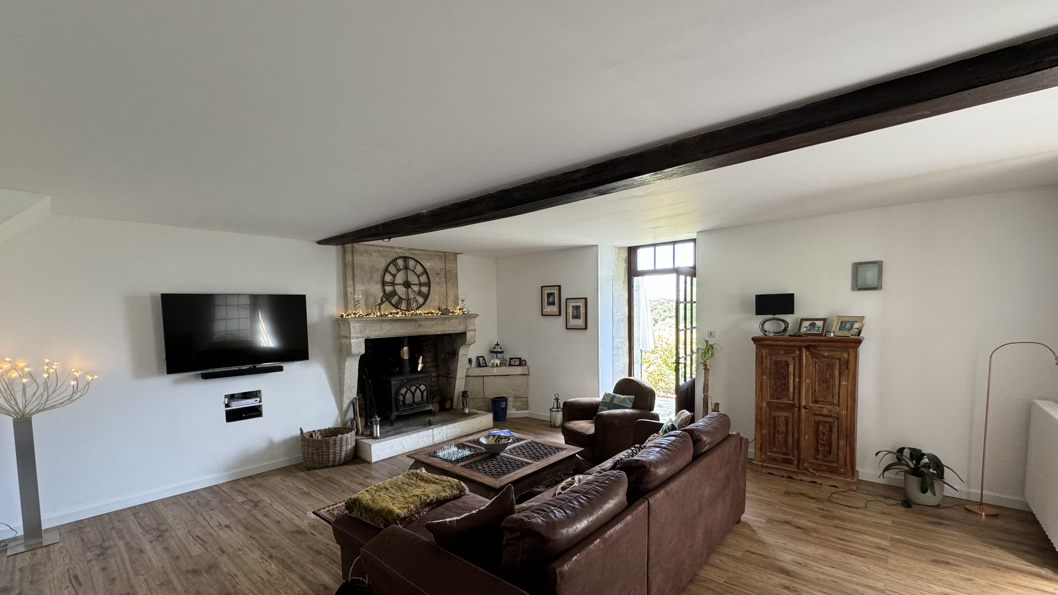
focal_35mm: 16
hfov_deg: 99.3
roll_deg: +1.5
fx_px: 449
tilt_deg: -3.8
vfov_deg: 66.8
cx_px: 514
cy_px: 338
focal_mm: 2.22
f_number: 2.2
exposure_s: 1/99
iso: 250
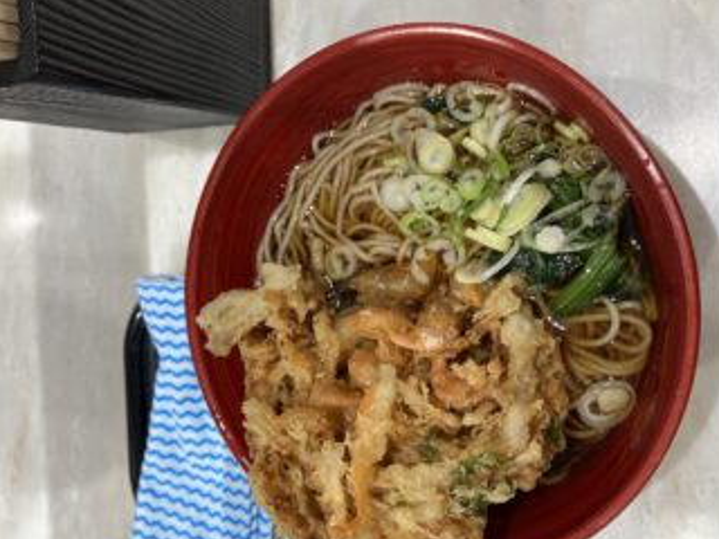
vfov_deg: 40.7
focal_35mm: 35
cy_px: 285
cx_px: 373
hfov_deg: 52.6
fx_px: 727
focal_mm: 3.99
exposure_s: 1/100
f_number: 1.8
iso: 64
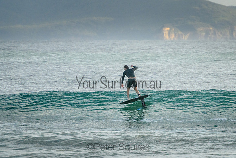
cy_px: 84
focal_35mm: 550
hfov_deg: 3.7
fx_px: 3607
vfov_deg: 2.5
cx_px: 139
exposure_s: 1/3200
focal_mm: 400
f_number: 5.6
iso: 1600
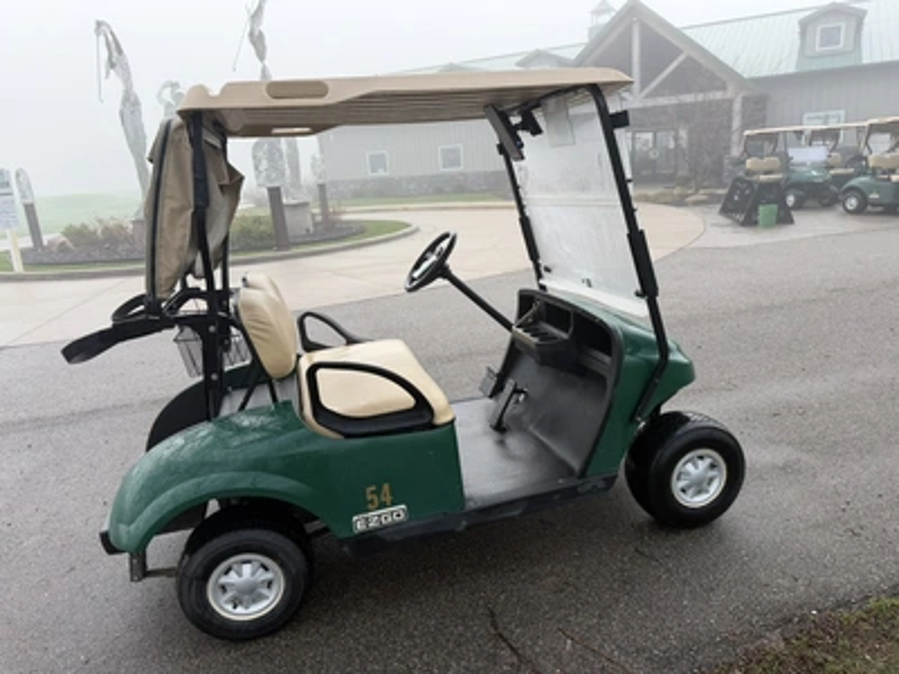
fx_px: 623
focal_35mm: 24
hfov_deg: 71.6
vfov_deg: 56.8
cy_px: 337
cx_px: 450
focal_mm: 6.76
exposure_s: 1/172
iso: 64
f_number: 1.78
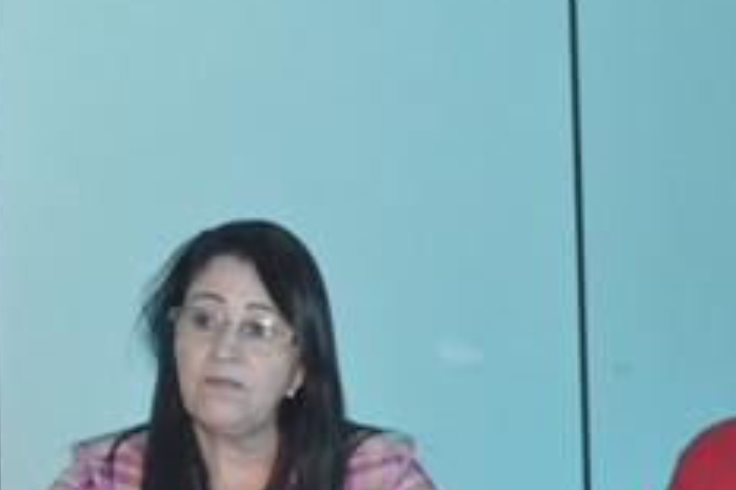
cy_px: 397
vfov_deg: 13.7
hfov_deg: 20.6
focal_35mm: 99
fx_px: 2023
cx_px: 382
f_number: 6.7
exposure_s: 1/90
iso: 3200
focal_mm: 24
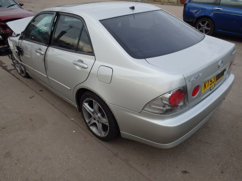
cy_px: 90
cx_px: 121
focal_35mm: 28
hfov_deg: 63.4
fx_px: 196
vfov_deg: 49.7
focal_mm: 5
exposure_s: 1/160
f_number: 3.9
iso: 125
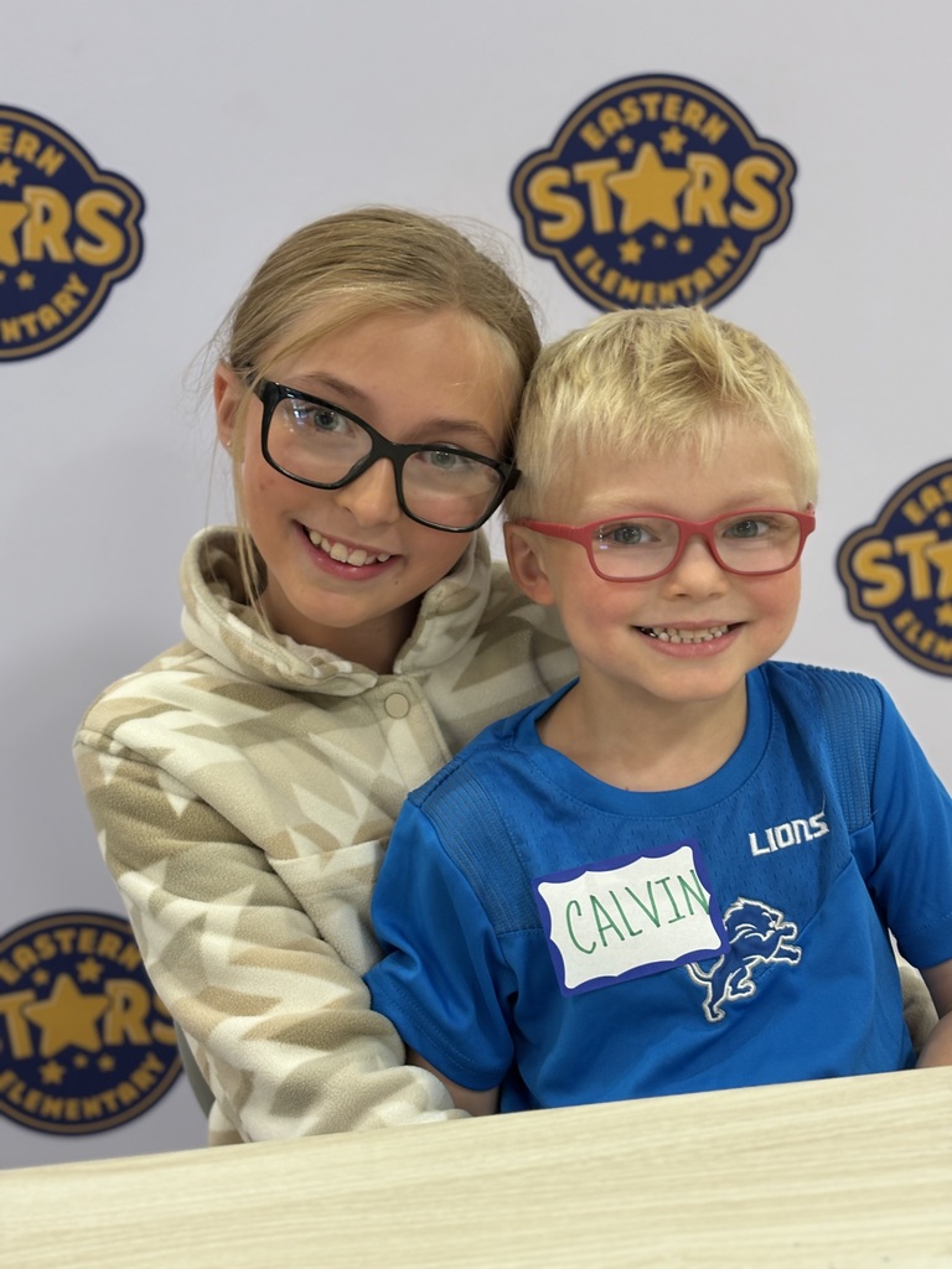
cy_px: 634
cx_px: 476
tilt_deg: -12.6
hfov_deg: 28.0
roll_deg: +3.2
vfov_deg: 36.8
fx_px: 1907
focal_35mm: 52
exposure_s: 1/40
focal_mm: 5.96
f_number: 1.6
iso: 100
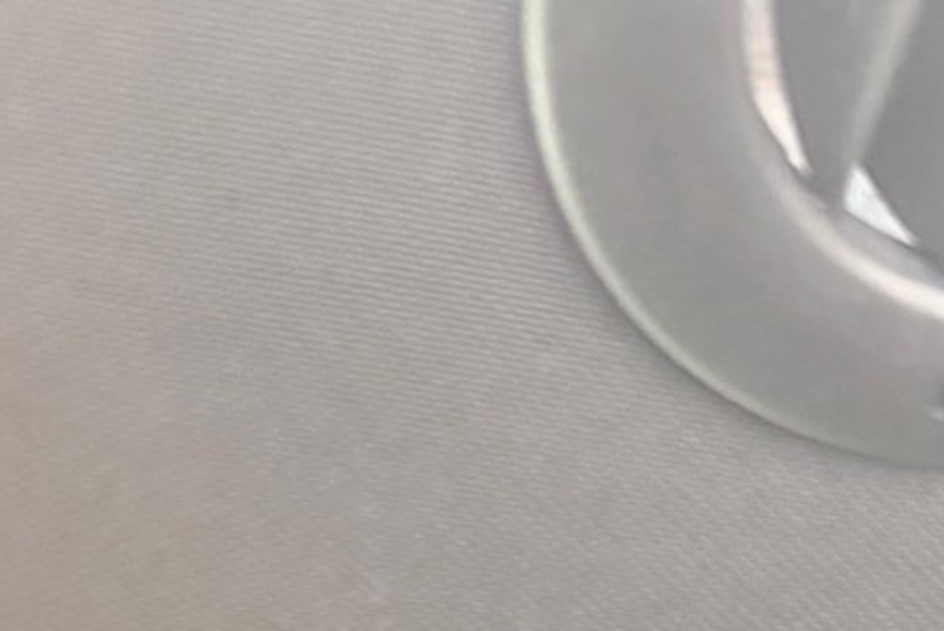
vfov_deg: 12.2
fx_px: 2650
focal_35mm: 101
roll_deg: +7.5
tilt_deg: +37.2
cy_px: 1205
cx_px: 177
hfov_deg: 20.0
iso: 640
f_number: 1.78
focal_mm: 6.76
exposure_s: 1/60
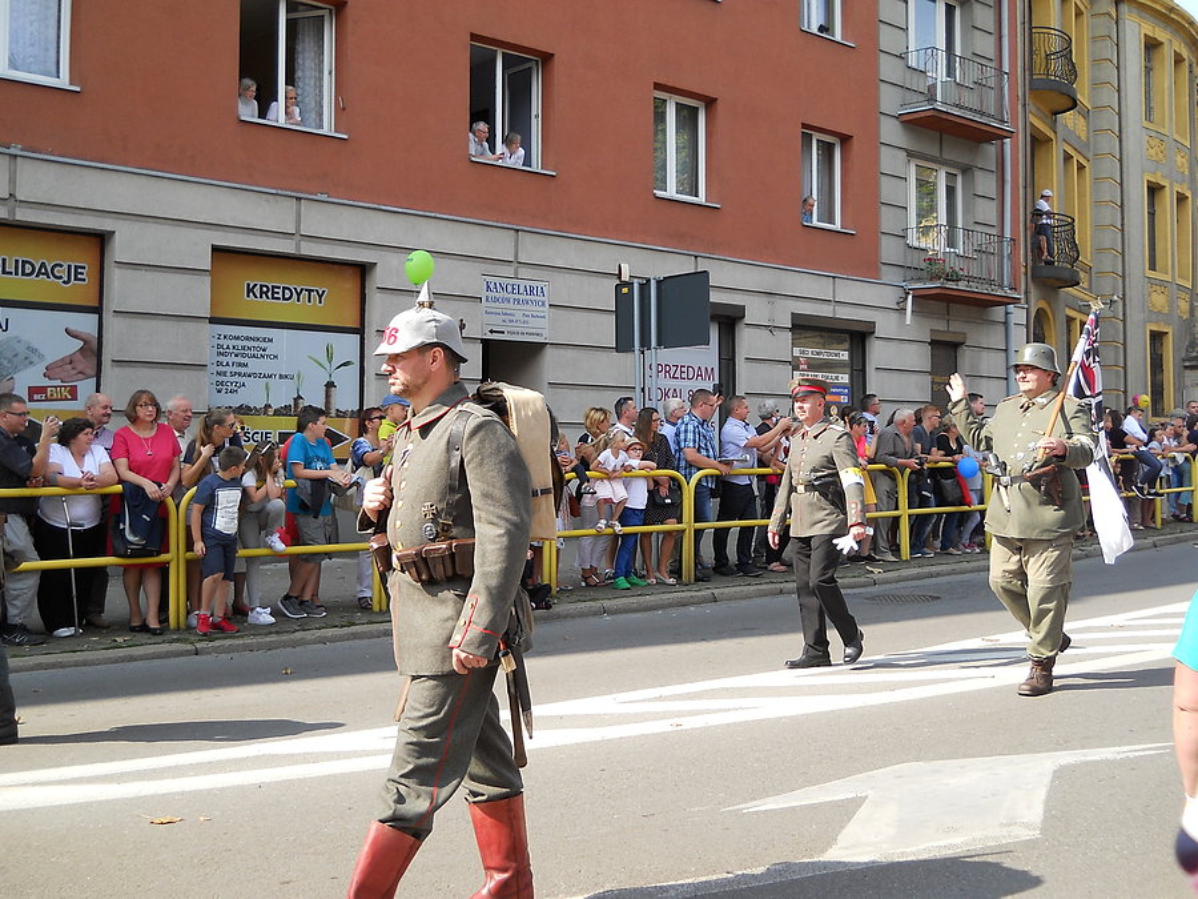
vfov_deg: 35.1
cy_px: 450
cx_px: 599
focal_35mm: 41
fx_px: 1419
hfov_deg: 45.8
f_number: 3.1
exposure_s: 1/320
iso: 80
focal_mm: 6.72
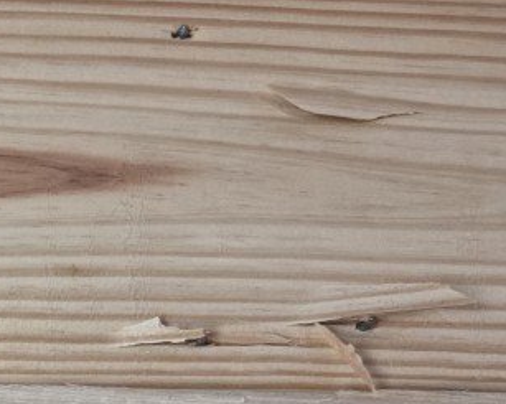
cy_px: 552
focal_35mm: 75
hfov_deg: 21.7
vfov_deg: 18.7
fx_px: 1122
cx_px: -231
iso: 400
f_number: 1.8
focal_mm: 5.4
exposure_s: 1/120
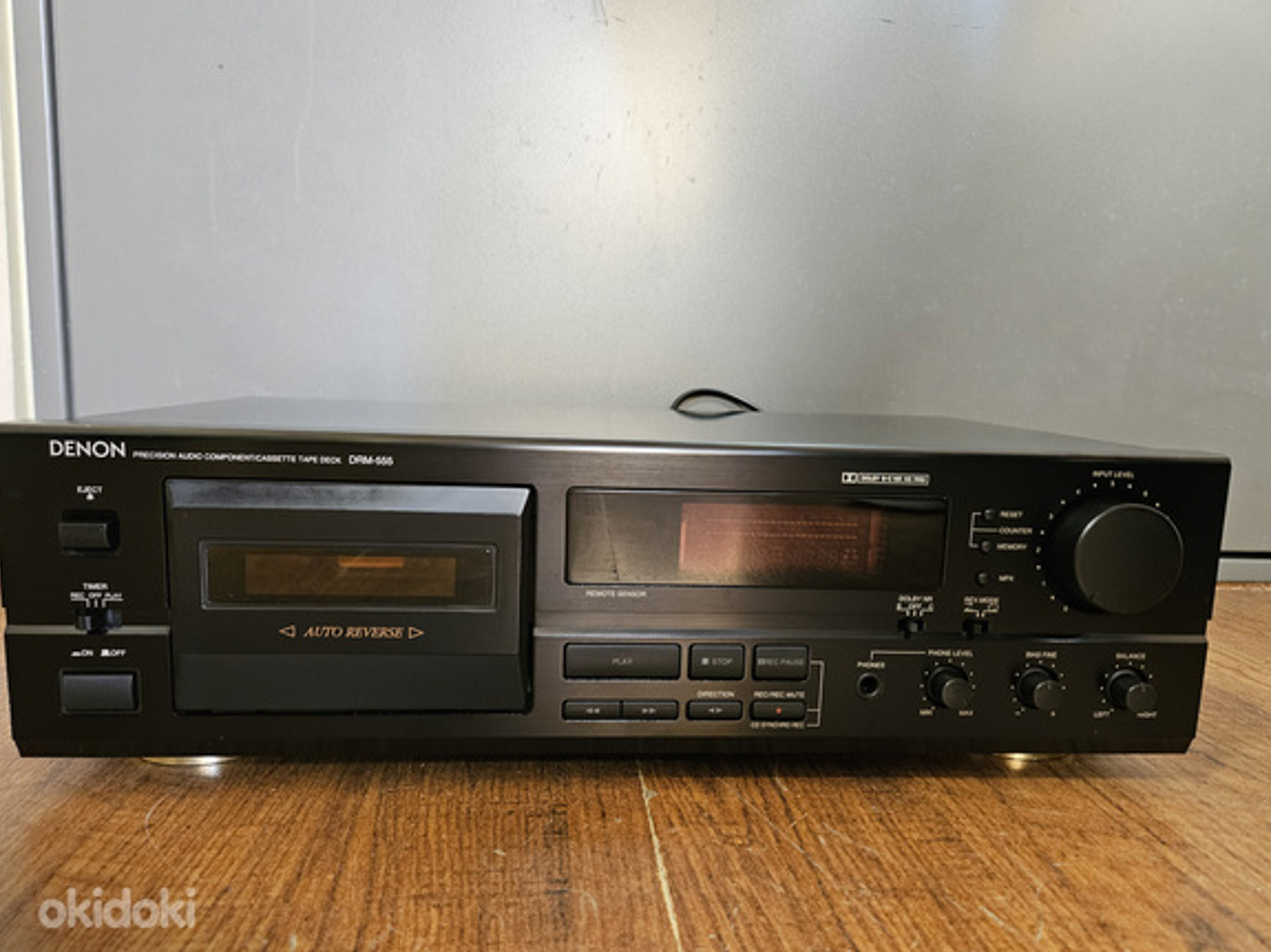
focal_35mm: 24
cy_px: 488
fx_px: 881
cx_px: 639
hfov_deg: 71.6
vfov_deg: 56.8
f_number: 1.8
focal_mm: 5.4
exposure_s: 1/50
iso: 640
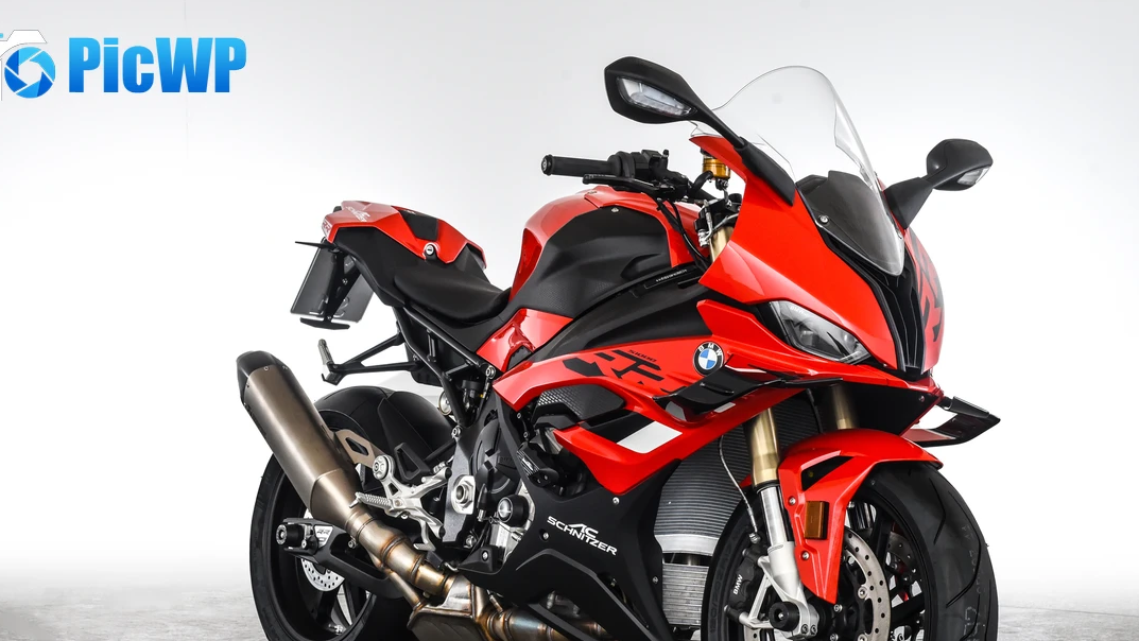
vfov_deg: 16.1
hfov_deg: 28.2
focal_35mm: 75
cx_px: 623
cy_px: 443
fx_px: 2266
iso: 2000
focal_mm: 60
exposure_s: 1/125
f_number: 11
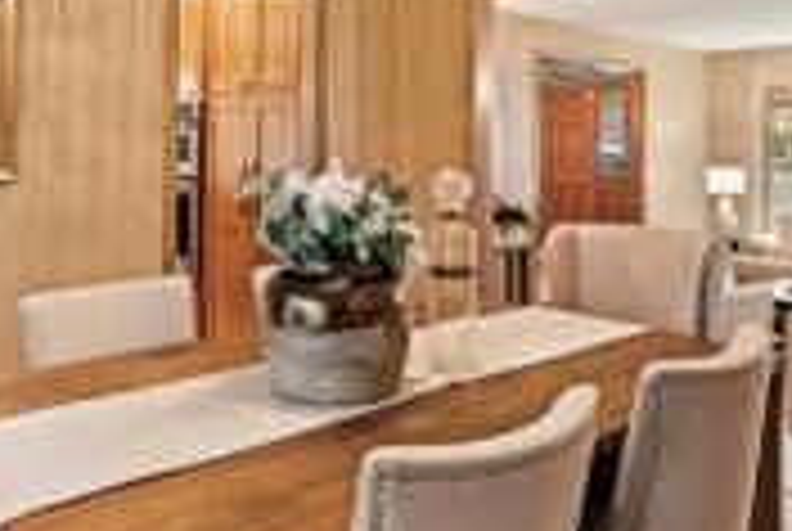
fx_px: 749
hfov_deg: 55.5
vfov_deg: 38.2
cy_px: 146
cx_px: 342
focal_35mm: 34
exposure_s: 3
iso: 320
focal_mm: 10
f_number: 8
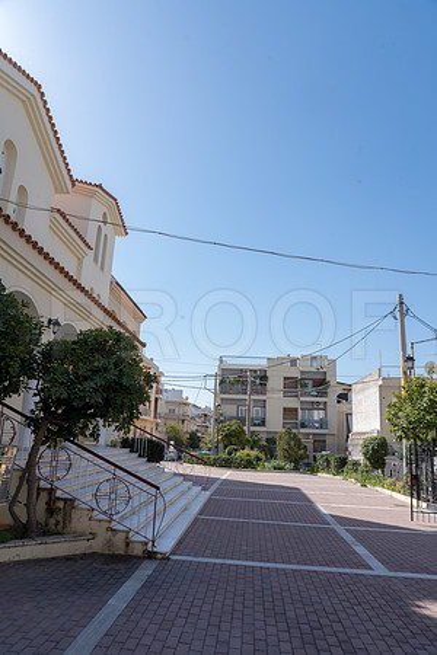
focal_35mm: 24
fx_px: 437
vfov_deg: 73.7
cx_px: 218
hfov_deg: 53.1
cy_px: 328
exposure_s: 1/160
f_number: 13
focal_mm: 24
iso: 250
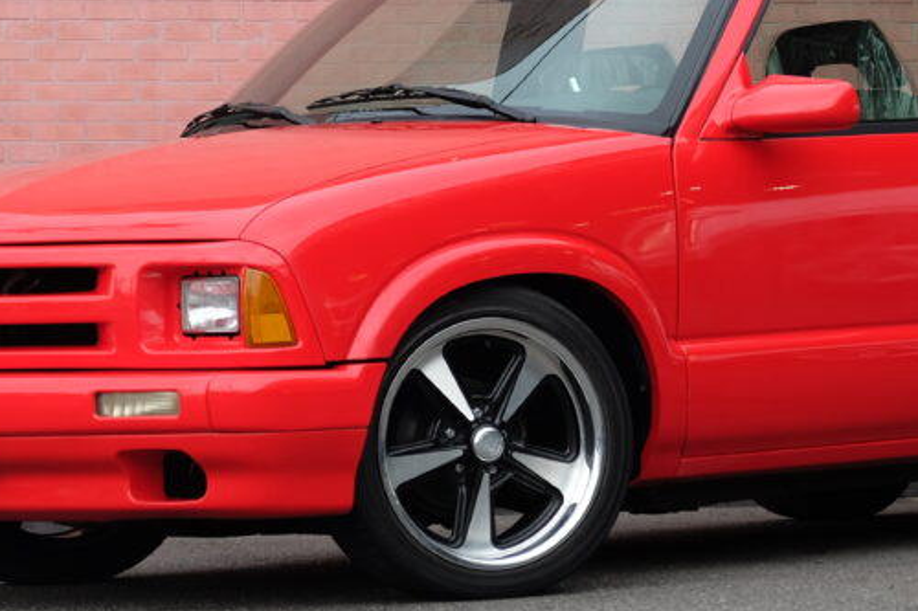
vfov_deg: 8.1
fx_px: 4333
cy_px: 260
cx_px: 617
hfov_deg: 12.1
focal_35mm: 170
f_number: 4
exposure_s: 1/110
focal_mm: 55
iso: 200
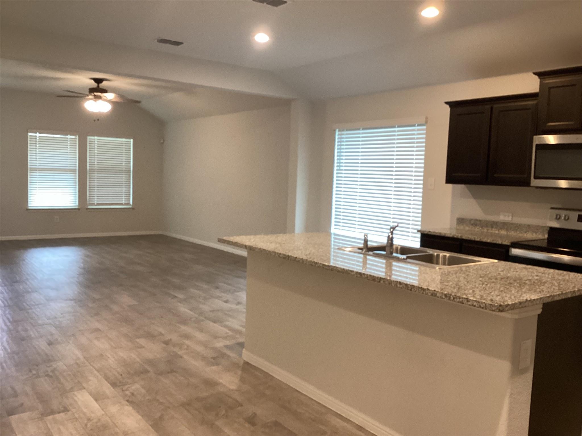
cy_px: 218
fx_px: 521
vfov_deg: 45.4
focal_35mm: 31
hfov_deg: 58.4
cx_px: 291
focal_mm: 3.3
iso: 160
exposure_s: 1/60
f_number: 2.4
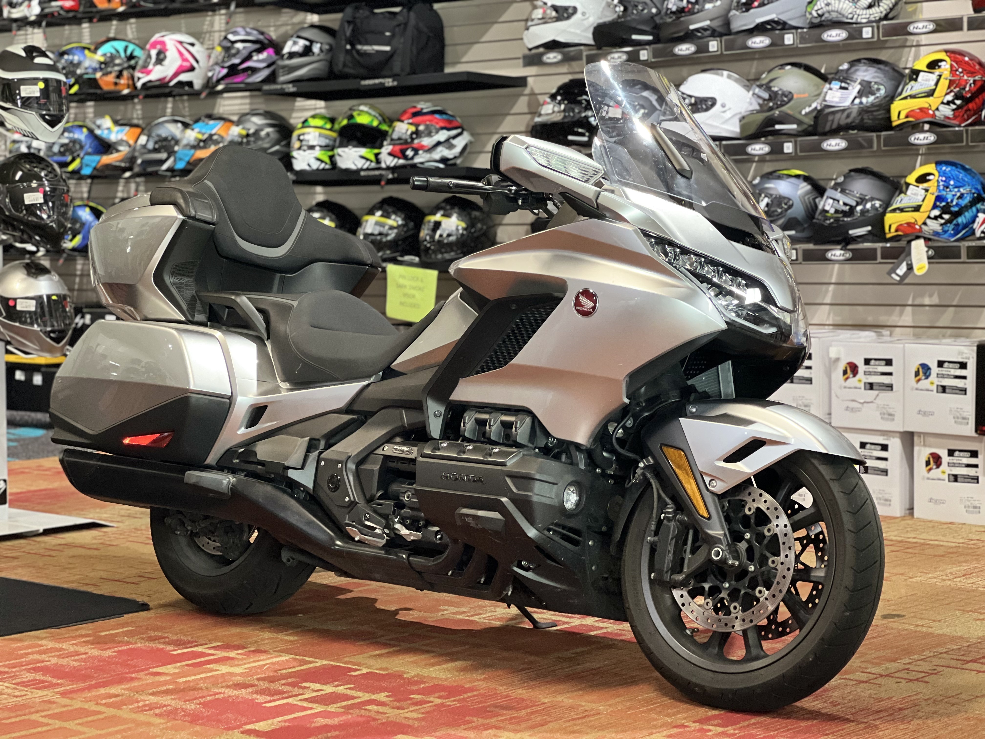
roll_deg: +0.3
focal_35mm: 77
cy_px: 370
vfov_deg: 19.1
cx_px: 492
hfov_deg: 25.3
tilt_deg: -3.8
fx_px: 2191
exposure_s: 1/24
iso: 320
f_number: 2.8
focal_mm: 9
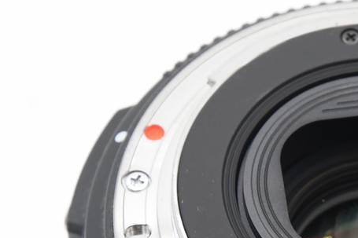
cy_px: 281
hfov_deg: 5.2
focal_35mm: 396
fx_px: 3936
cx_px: 389
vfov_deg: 3.5
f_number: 8
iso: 800
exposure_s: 1/100
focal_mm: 80
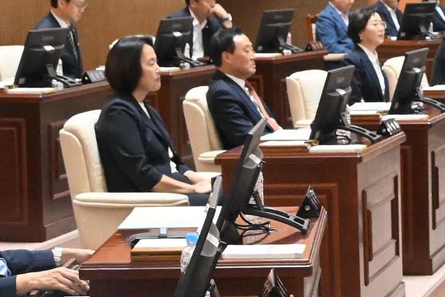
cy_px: 227
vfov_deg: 8.6
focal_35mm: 159
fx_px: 1966
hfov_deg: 12.9
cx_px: 333
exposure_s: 1/250
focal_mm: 28
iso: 6400
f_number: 6.3
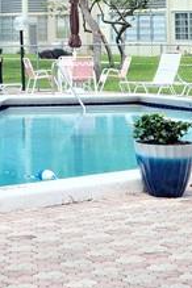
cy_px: -30
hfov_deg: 9.7
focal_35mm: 136
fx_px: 1088
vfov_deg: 14.7
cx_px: -128
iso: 25
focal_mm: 5.9
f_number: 2
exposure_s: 1/146
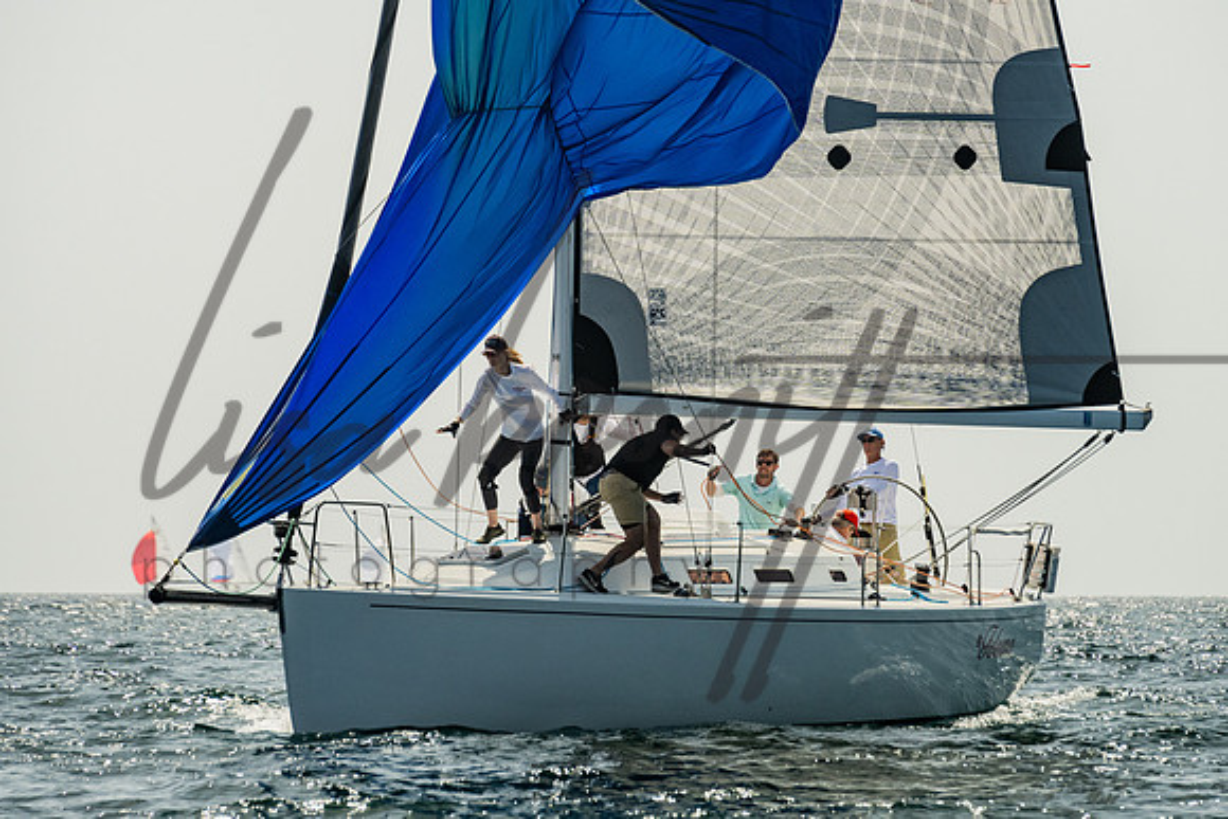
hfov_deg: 6.3
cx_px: 614
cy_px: 330
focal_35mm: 327
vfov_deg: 4.2
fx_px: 11157
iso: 320
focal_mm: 200
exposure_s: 1/1250
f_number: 6.3
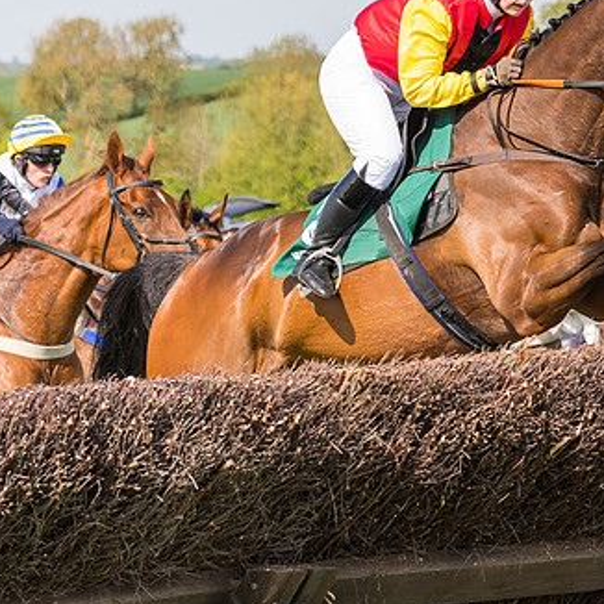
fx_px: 3988
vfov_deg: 8.7
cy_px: 236
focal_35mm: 202
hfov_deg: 8.6
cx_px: 507
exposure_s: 1/2500
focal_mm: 70
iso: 400
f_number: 4
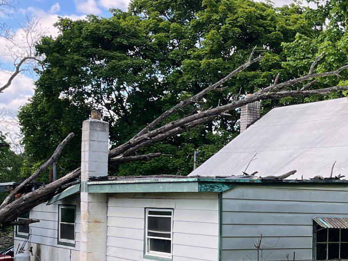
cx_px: 332
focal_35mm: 76
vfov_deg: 19.0
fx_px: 764
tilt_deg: -3.3
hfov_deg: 24.7
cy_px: 246
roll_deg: -1.0
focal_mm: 5.1
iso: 50
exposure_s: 1/751
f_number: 1.6
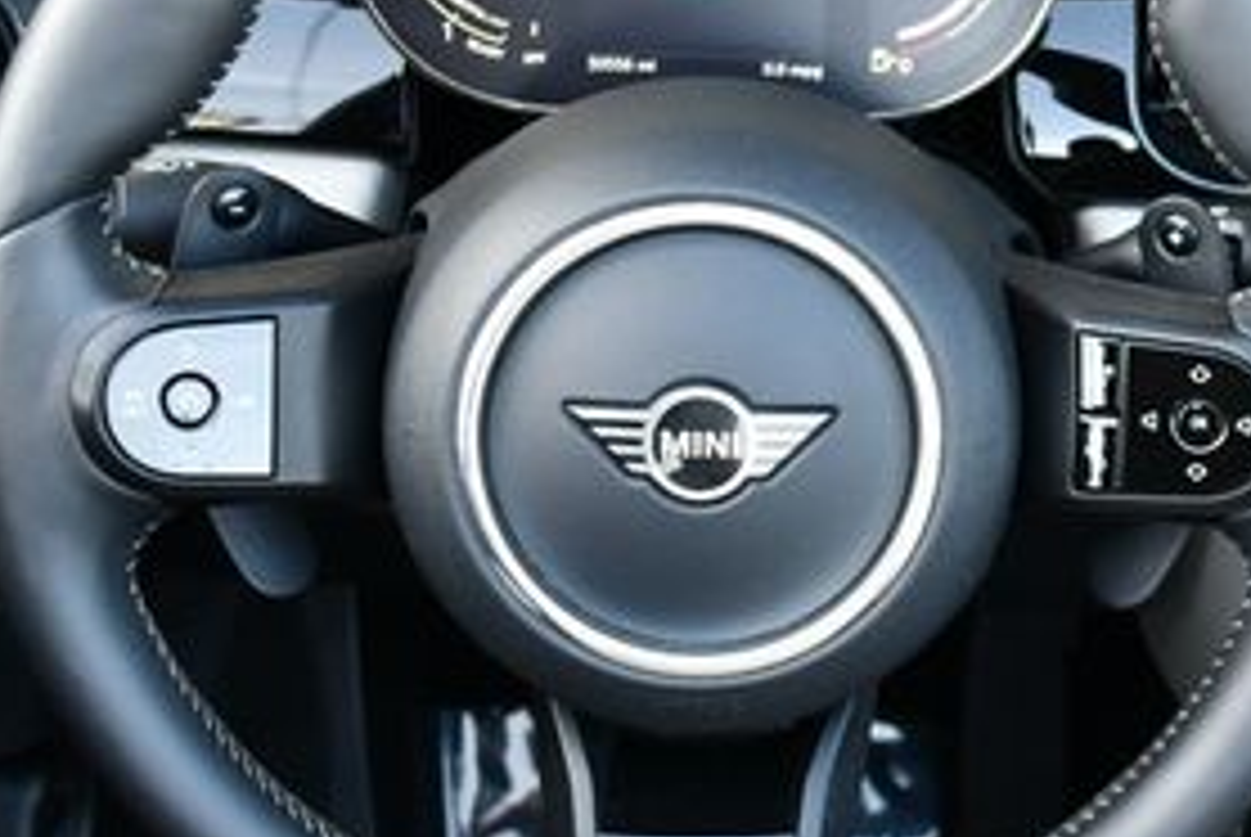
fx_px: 2887
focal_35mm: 83
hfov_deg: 23.3
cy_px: 342
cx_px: 1278
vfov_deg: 16.5
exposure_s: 1/250
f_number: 3.5
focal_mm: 18
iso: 640
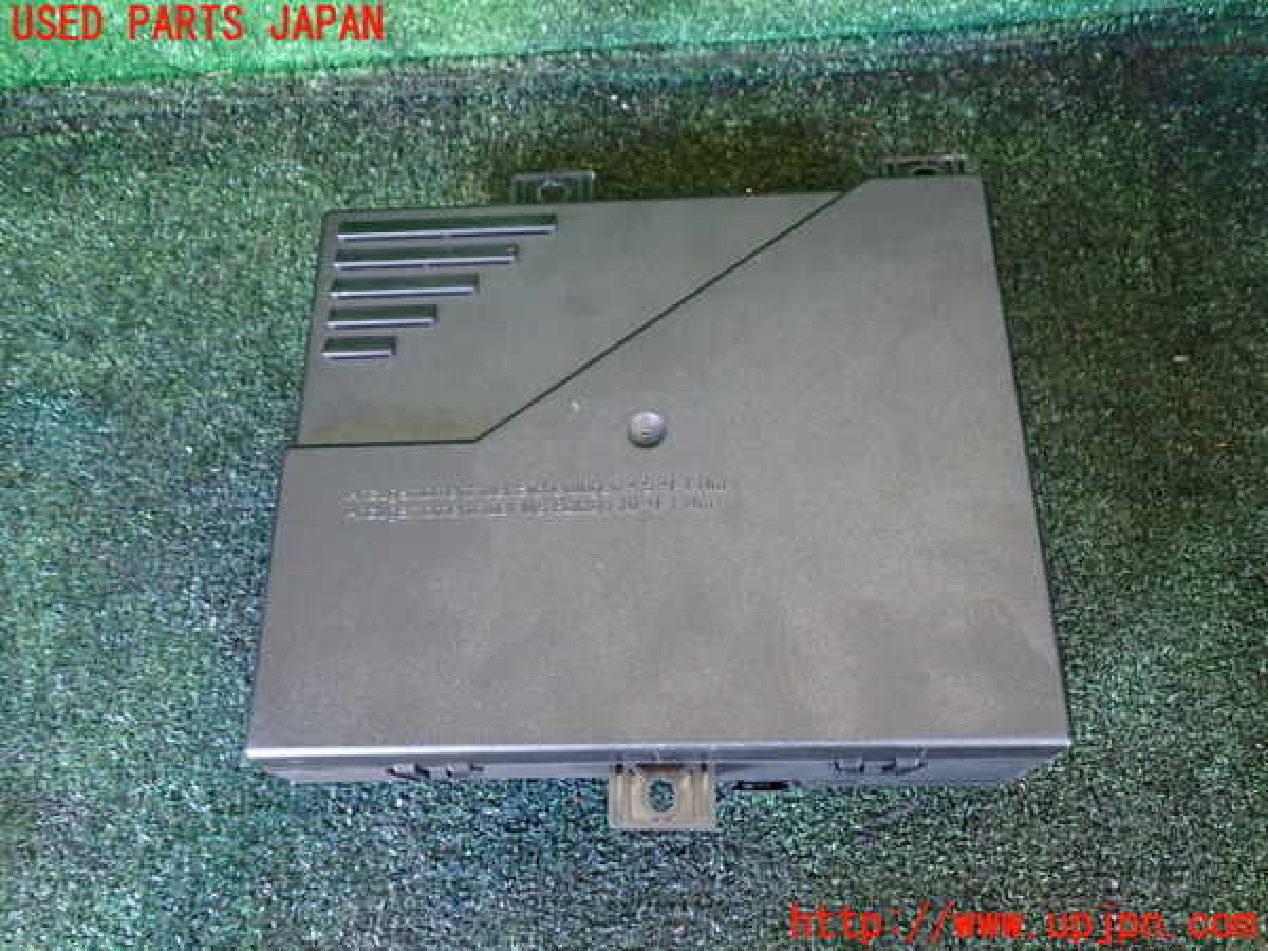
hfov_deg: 60.0
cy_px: 476
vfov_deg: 46.8
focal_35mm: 30
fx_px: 1099
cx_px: 634
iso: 640
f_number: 2.3
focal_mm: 5.4
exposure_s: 1/30
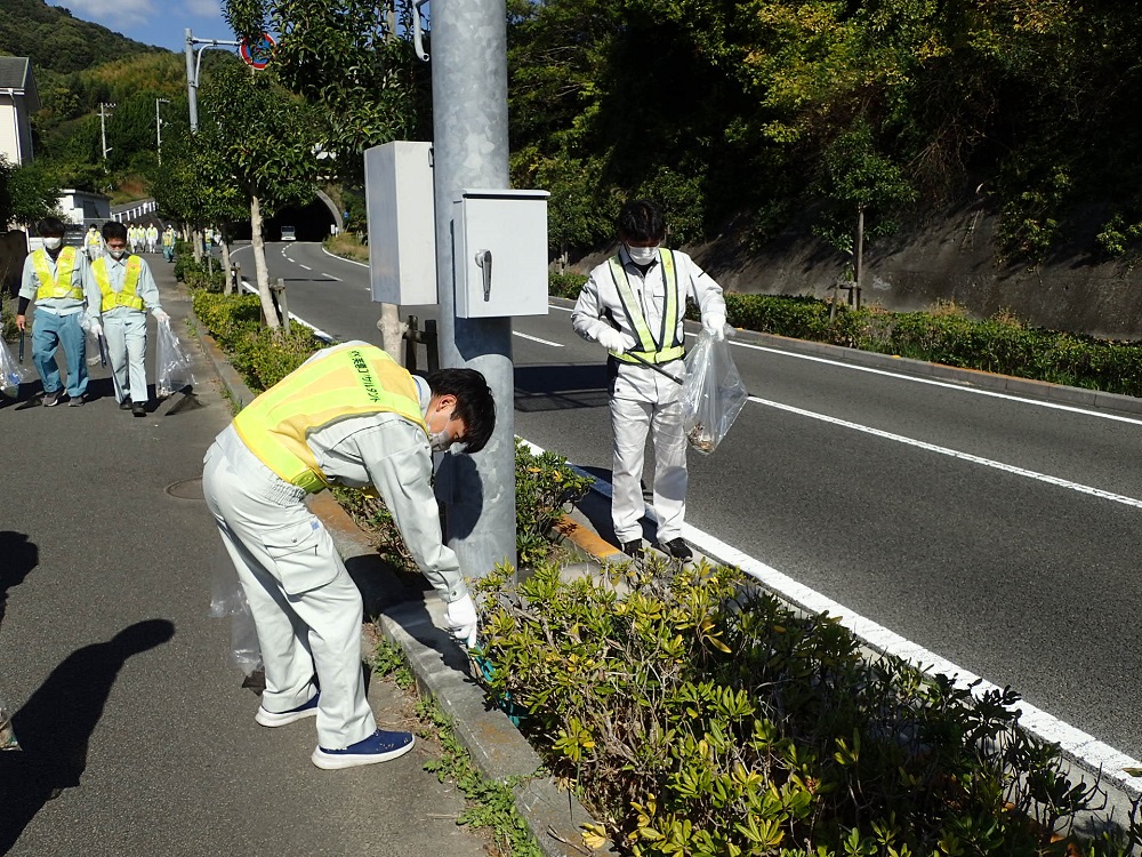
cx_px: 571
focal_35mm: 30
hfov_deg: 60.0
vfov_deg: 46.8
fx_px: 990
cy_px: 428
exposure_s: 1/250
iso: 100
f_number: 9
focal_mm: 5.5
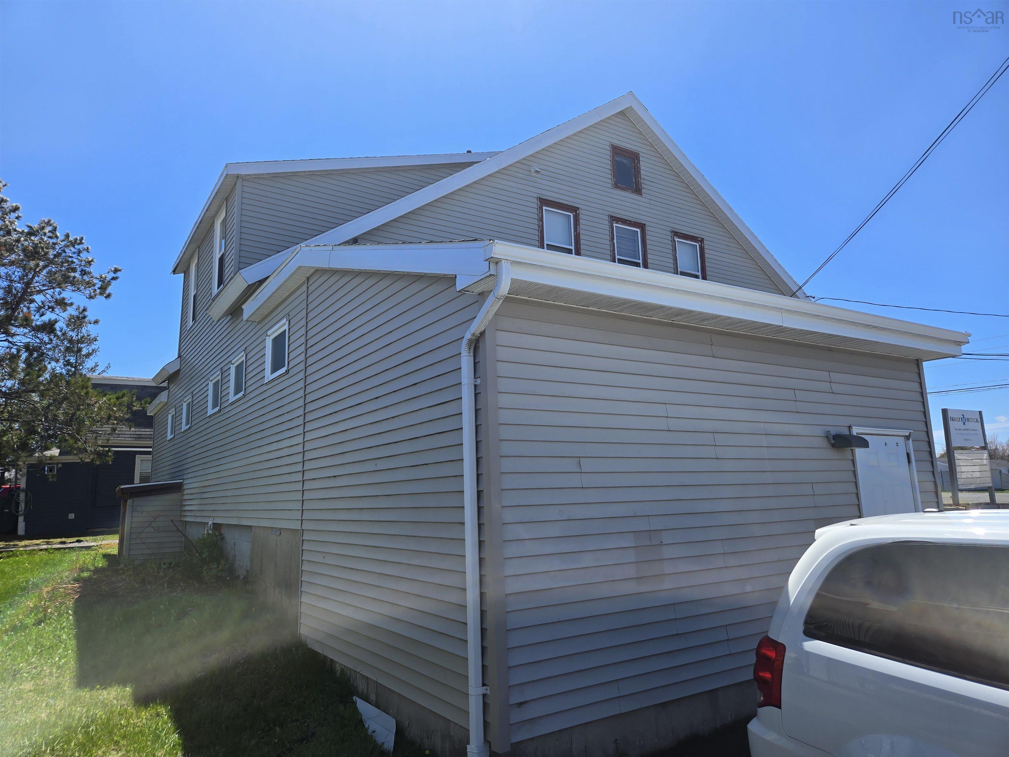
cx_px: 504
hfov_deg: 73.9
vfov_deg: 58.9
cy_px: 378
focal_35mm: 23
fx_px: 670
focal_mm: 5.4
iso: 25
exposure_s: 1/1681
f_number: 1.8
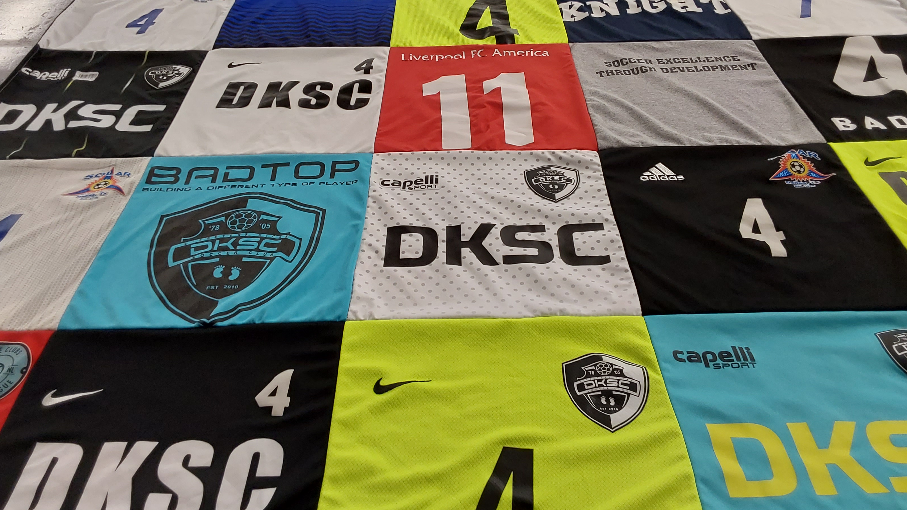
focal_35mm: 31
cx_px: 454
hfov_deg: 62.6
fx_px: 746
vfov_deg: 37.7
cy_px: 218
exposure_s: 1/60
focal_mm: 2.91
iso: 64
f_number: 1.9
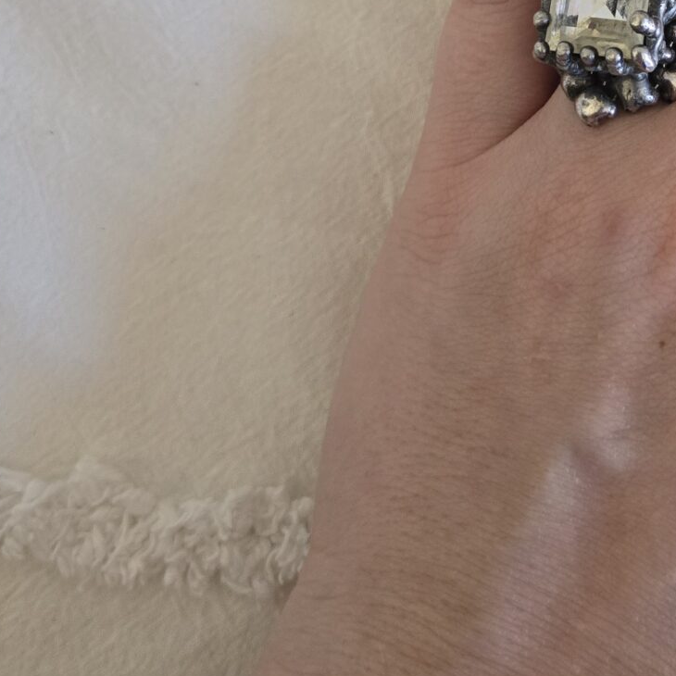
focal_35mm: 57
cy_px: 52
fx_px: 1259
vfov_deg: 28.7
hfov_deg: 29.1
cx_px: 579
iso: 500
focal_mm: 5.4
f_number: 1.8
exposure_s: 1/120
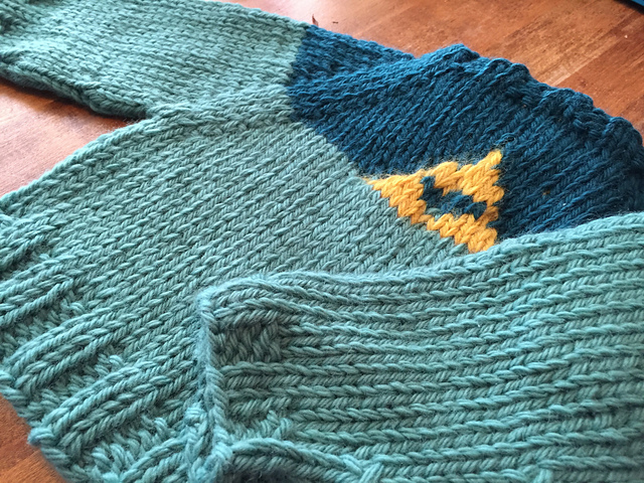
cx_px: 322
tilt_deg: -53.7
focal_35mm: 29
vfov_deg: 48.2
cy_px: 242
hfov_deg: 61.7
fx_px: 540
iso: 100
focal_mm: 4.15
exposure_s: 1/10
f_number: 2.2
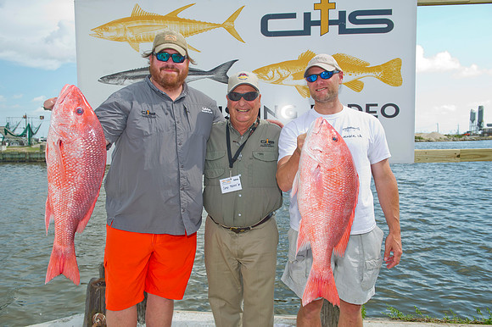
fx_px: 382
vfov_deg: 46.4
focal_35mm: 28
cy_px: 164
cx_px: 246
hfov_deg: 65.5
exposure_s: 1/250
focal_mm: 28
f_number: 6.3
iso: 125
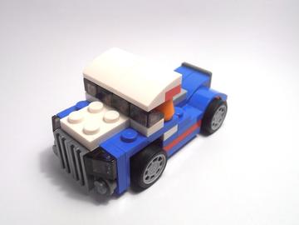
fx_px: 320
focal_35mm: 37
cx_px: 150
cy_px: 112
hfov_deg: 50.1
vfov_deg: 38.7
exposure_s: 1/100
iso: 80
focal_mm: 6.61
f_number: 3.9
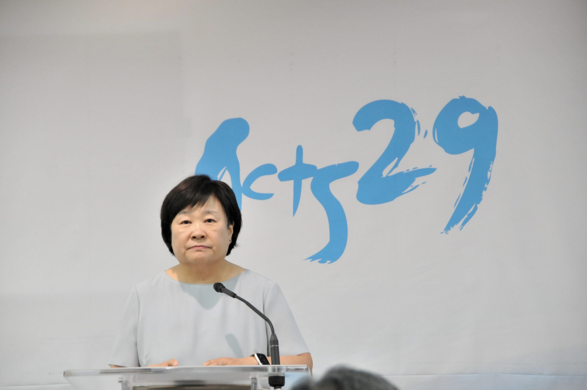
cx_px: 294
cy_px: 195
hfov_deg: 13.1
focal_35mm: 158
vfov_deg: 8.7
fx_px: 2565
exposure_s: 1/80
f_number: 5.3
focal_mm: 105
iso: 1600
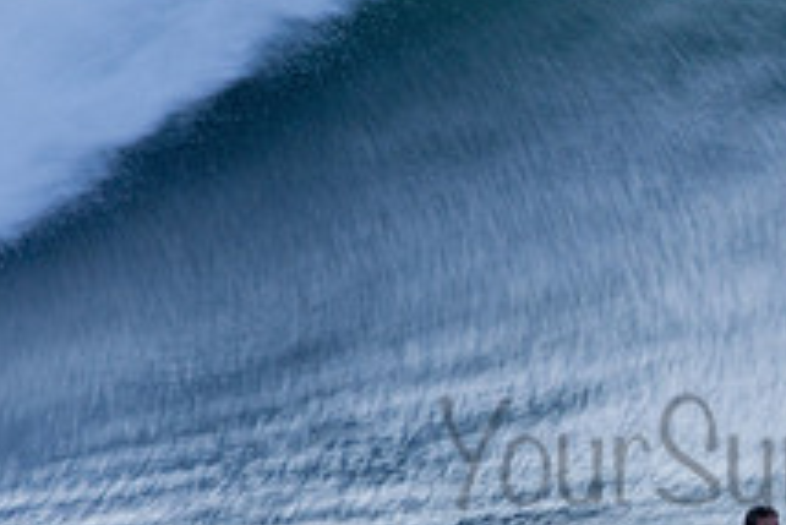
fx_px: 44394
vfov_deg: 0.7
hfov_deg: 1.0
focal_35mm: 2032
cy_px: 420
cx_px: 819
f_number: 10
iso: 200
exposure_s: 1/20
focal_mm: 500
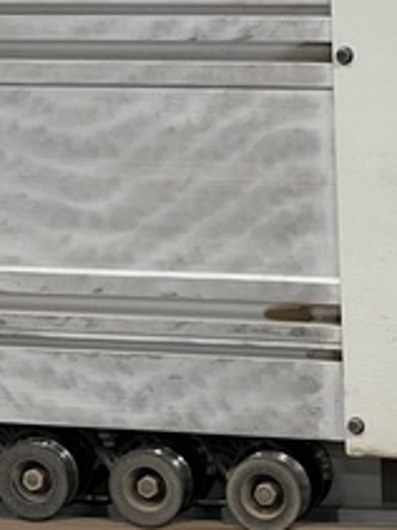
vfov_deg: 8.4
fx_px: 3582
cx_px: 58
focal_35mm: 234
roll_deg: +2.8
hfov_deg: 6.3
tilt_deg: -12.9
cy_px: 430
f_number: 2.8
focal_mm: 9
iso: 160
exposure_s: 1/60
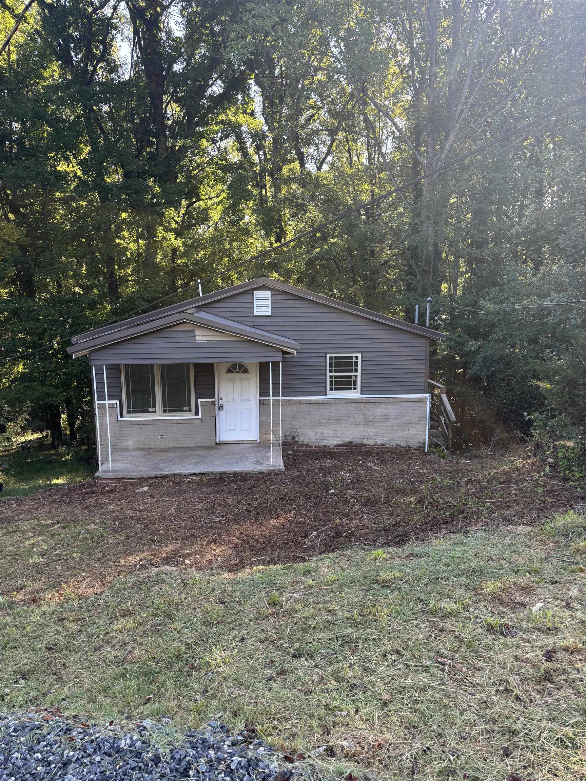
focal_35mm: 26
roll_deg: -0.4
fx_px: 587
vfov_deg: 67.3
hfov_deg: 53.1
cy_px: 390
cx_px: 293
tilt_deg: -10.4
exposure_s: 1/145
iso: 40
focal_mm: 5.96
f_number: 1.6
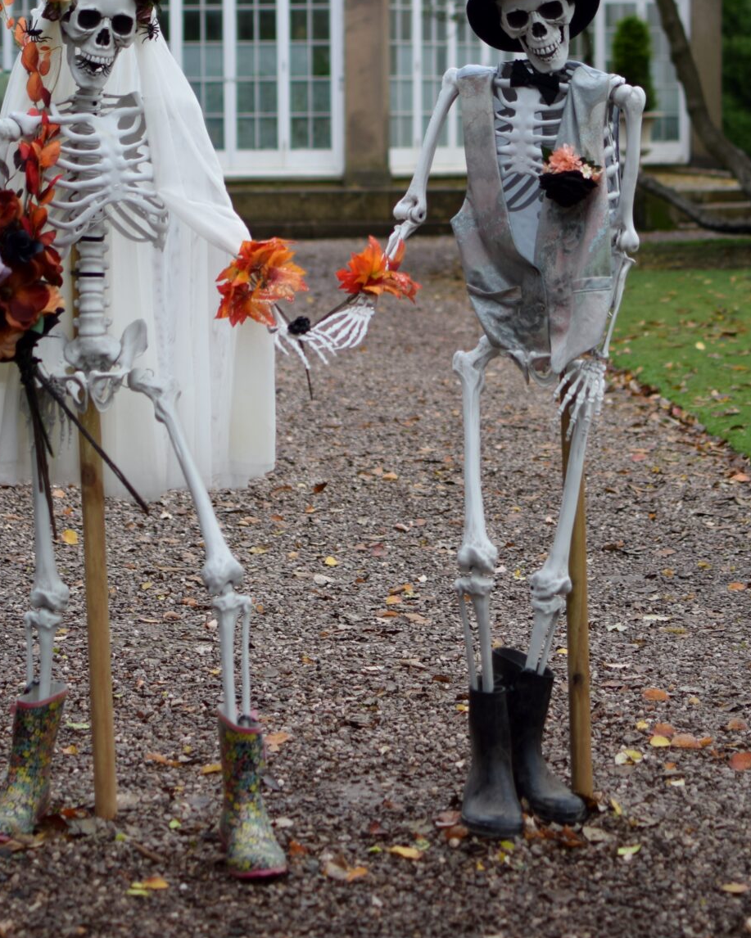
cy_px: 272
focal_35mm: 93
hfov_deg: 16.6
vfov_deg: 20.5
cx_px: 344
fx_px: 2580
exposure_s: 1/1250
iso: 100
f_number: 2
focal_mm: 35
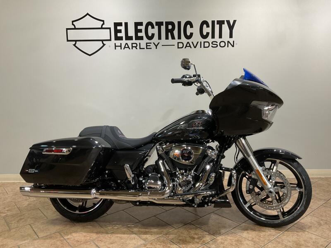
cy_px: 124
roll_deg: +1.2
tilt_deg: -8.9
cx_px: 166
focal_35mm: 29
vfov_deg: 48.2
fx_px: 277
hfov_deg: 61.7
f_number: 1.8
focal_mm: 3
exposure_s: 1/60
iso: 80
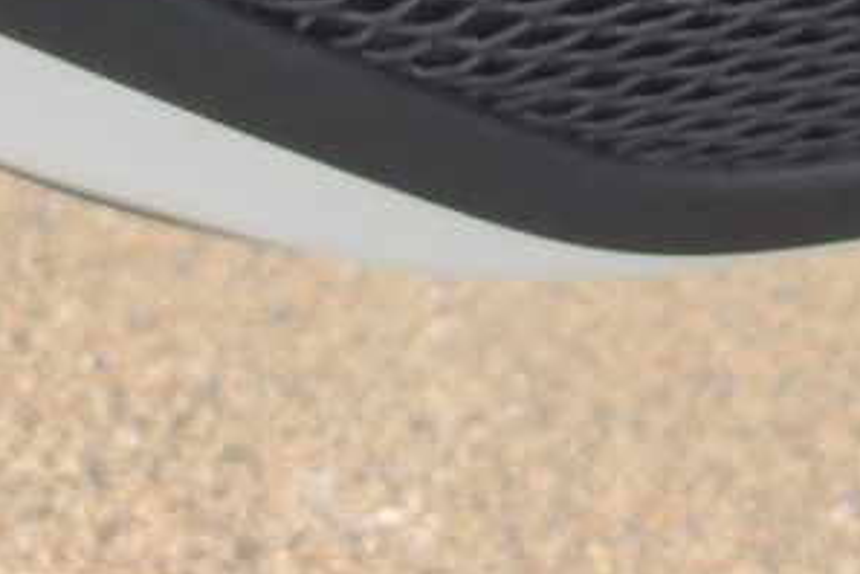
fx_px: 3081
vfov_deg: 8.8
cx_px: 1057
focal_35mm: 129
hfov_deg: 15.3
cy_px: -1134
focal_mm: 6.5
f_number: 1.4
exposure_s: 1/188
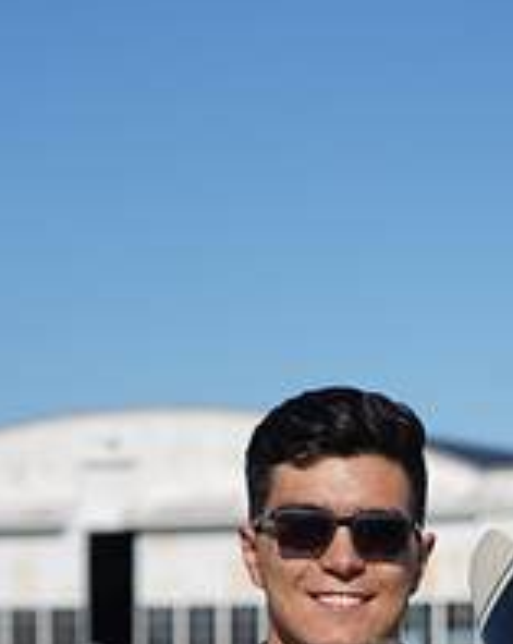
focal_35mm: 166
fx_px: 3158
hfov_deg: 9.2
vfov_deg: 11.3
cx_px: 495
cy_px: 879
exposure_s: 1/800
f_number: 4.5
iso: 64
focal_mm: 60
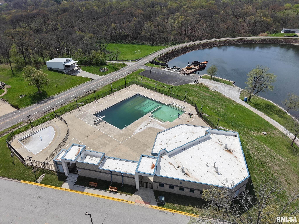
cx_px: 150
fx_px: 207
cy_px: 112
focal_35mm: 24
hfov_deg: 71.6
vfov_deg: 56.8
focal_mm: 8.67
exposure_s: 1/8000
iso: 270
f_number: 1.8
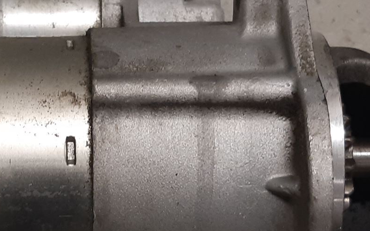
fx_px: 716
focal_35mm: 71
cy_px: 147
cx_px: 91
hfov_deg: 28.5
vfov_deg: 18.3
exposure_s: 1/50
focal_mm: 3.93
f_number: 1.7
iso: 100
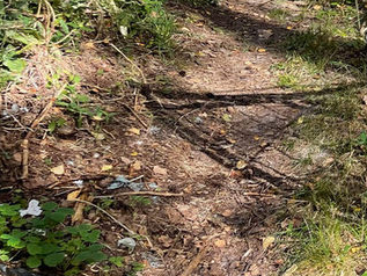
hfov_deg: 19.7
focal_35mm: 84
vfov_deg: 17.0
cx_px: 573
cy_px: -29
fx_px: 891
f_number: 1.6
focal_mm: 4.2
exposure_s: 1/502
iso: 32
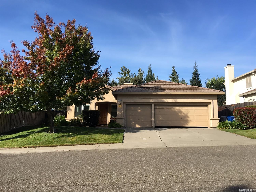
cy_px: 96
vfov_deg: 48.2
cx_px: 128
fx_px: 214
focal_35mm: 29
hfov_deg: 61.7
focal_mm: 4.15
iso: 25
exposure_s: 1/962
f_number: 2.2
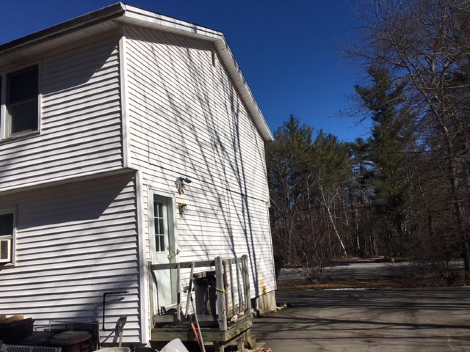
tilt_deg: +9.1
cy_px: 176
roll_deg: +5.3
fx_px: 394
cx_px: 235
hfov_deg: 61.7
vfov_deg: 48.2
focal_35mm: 29
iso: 25
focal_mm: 4.15
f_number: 2.2
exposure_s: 1/3846
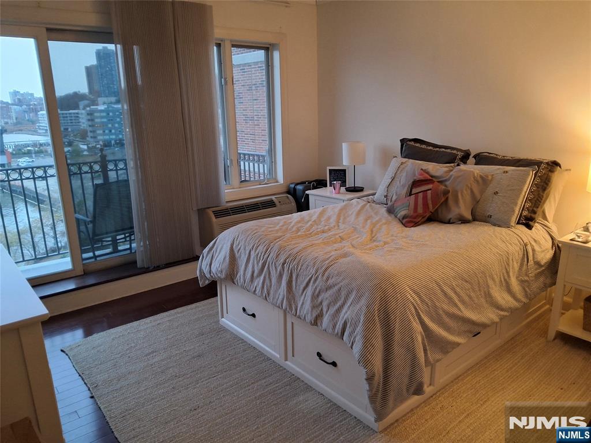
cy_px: 222
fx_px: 427
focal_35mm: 25
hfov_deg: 69.4
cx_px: 296
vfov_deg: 54.9
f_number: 2
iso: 250
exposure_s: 1/40
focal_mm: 3.08
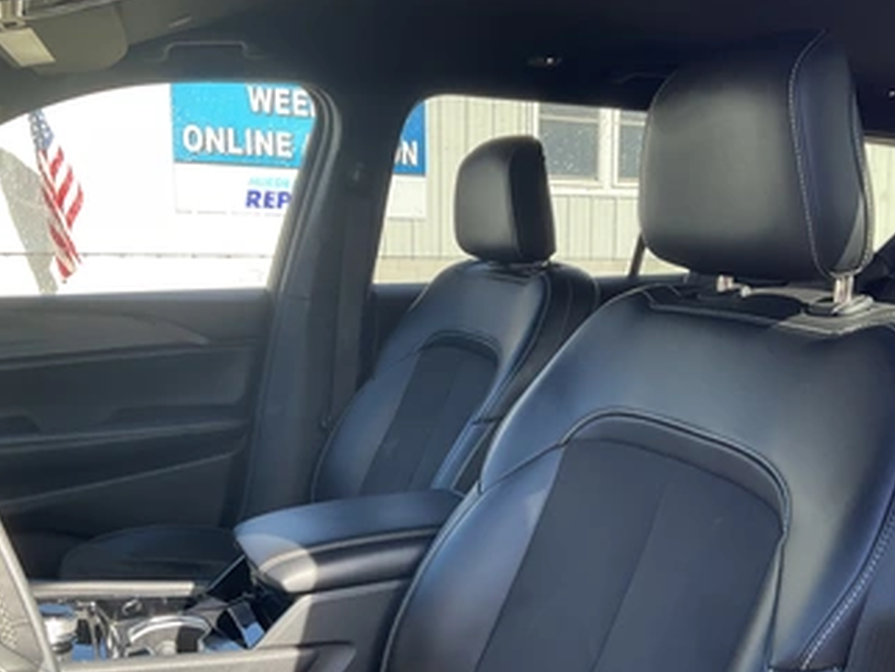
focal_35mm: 36
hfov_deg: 51.2
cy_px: 389
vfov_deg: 39.6
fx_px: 931
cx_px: 489
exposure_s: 1/150
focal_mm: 3
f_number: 1.8
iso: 20
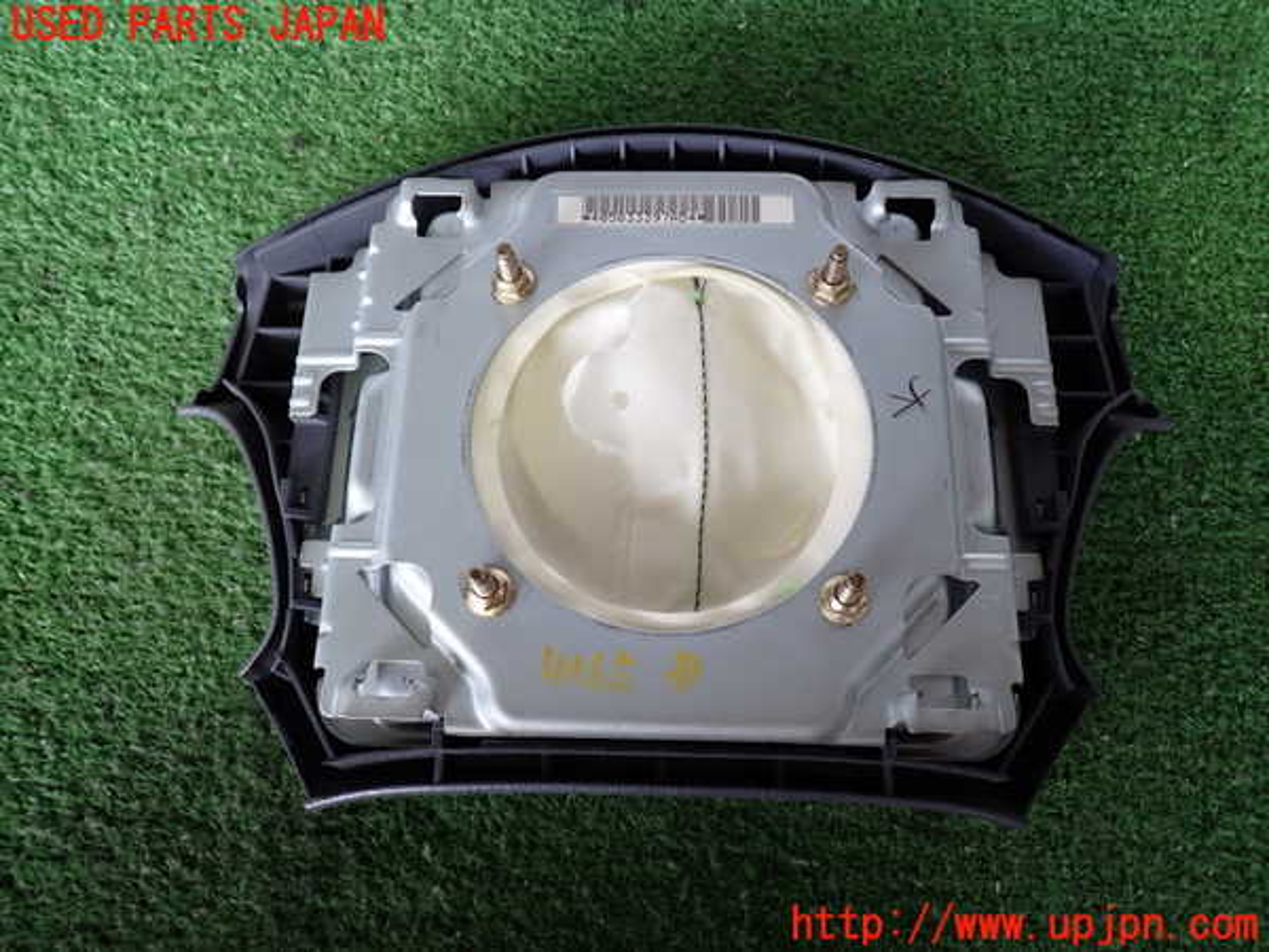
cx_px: 634
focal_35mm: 28
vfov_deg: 49.7
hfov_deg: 63.4
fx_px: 1026
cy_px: 476
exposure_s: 1/60
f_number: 2.2
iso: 200
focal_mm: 5.05
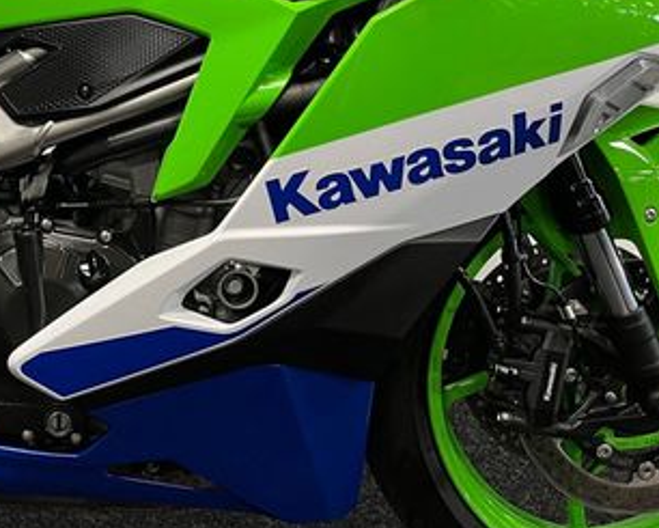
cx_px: 4
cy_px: 106
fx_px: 1034
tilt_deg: -11.1
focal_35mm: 53
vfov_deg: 28.0
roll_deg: -0.5
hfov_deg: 32.6
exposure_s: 1/50
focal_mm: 5.1
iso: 100
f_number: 1.6
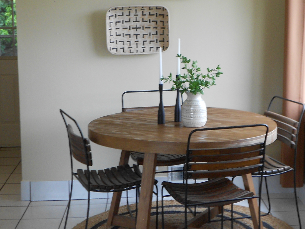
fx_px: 608
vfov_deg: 21.3
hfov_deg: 28.2
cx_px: 158
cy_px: 104
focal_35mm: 69
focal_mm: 6.7
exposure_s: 1/30
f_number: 3.9
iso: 125
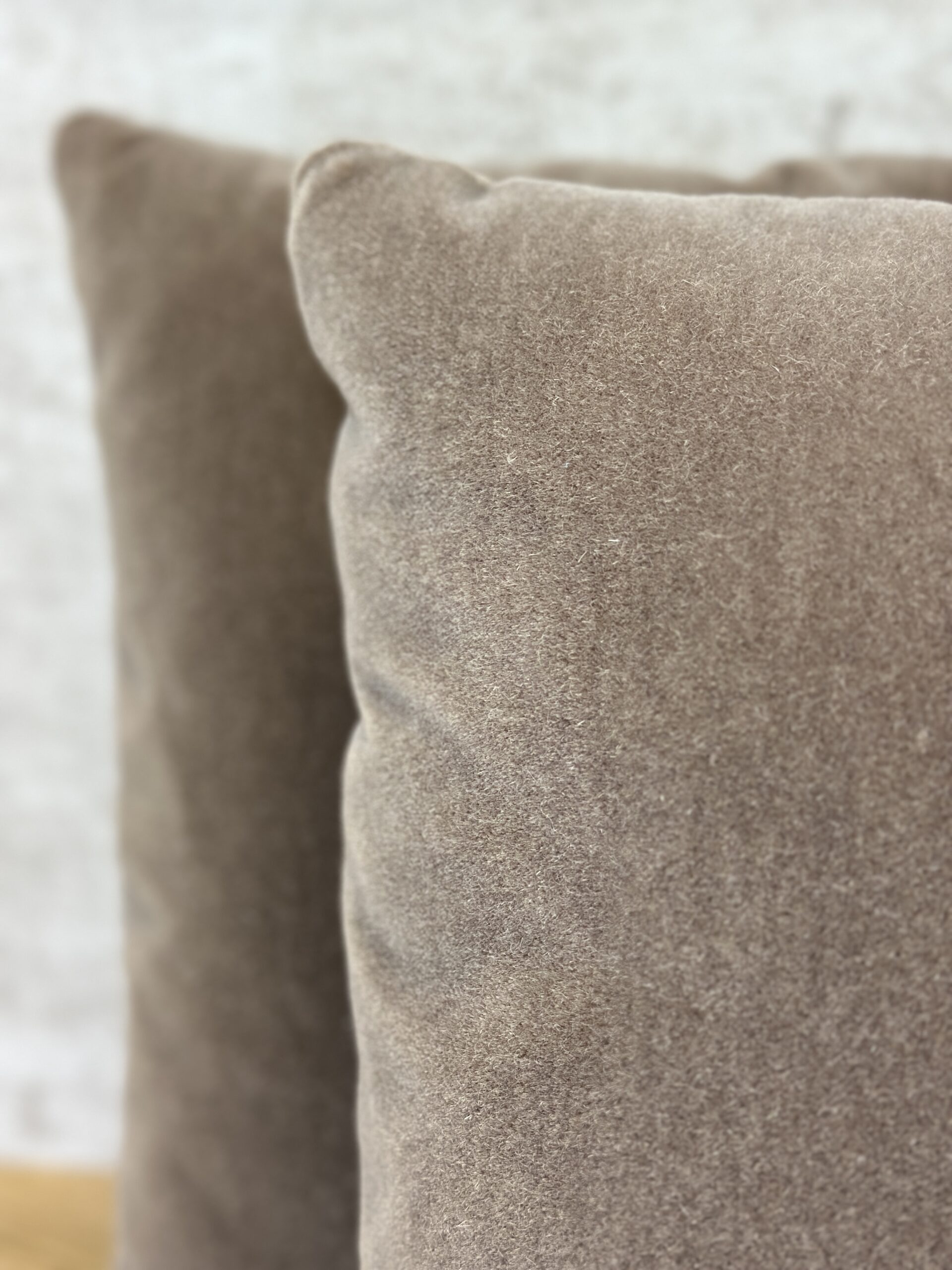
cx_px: 476
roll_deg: +2.8
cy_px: 635
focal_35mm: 48
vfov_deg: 39.7
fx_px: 1760
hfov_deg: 30.3
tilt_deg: -20.0
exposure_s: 1/120
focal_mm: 6.86
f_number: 1.78
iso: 100
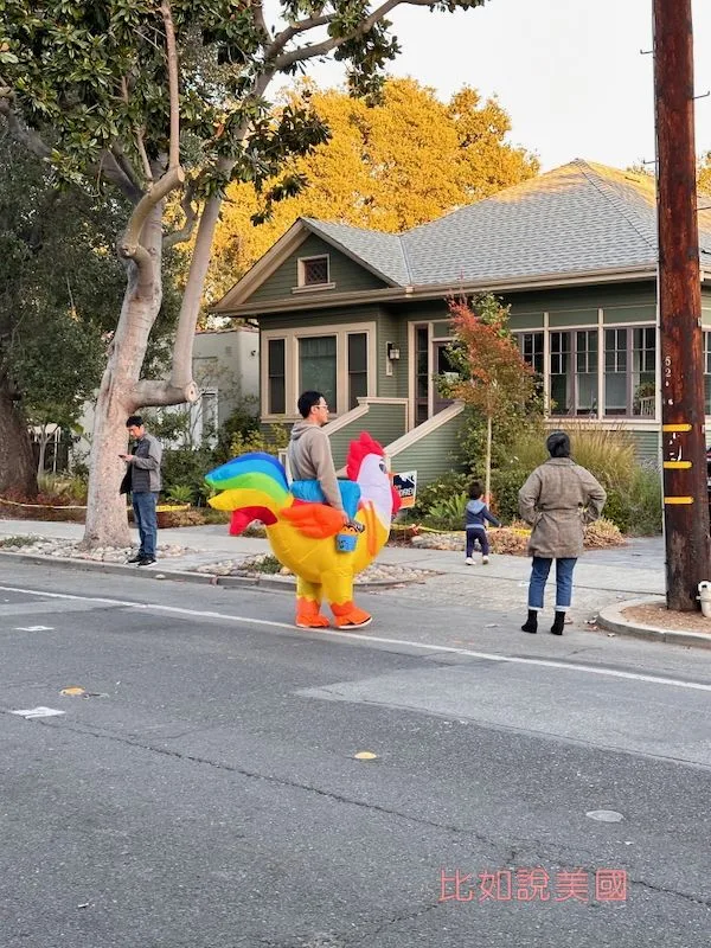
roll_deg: +0.7
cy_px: 474
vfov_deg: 39.7
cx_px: 356
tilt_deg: -3.0
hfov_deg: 30.3
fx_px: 1315
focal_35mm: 48
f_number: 1.78
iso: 80
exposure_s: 1/86
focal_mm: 6.86
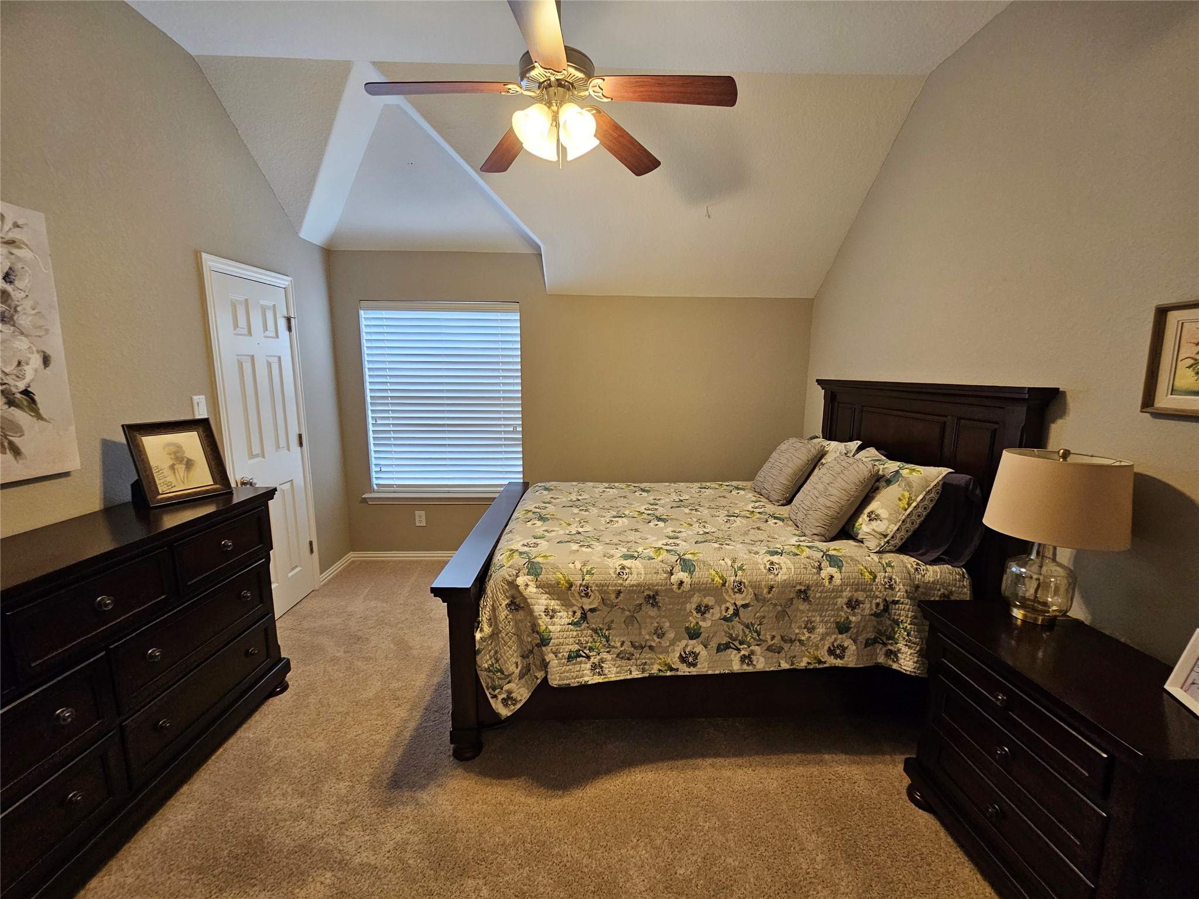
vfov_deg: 89.9
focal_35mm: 13
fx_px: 450
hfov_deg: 106.2
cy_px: 450
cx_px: 600
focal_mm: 2.2
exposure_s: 1/60
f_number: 2.2
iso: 160
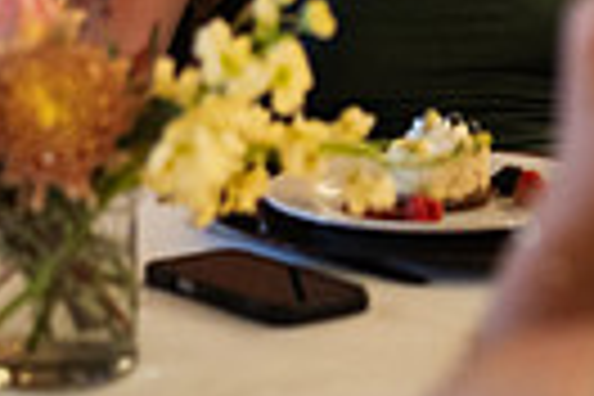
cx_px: 153
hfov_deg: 9.0
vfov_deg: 5.9
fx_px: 3762
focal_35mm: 228
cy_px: -446
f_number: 2
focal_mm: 50
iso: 2500
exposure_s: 1/80
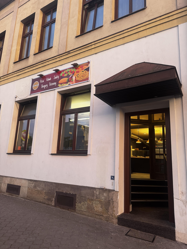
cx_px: 94
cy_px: 124
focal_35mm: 24
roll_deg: -2.1
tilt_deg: +12.6
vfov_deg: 71.6
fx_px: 173
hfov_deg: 56.8
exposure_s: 1/121
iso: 200
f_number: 1.78
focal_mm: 6.76
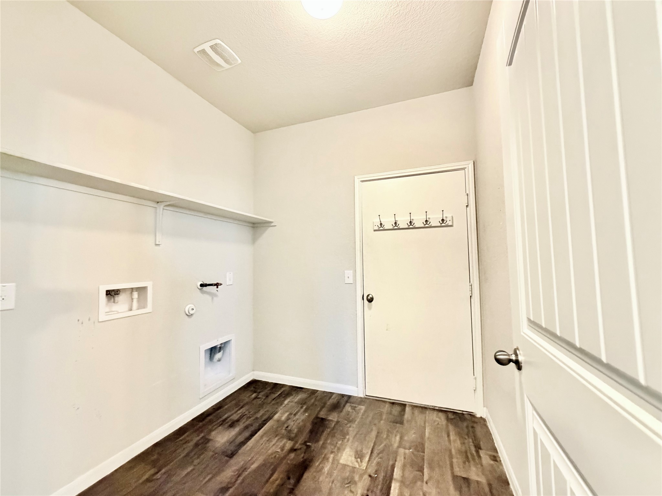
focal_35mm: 14
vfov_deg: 85.7
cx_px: 331
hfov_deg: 102.1
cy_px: 248
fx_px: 268
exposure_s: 1/40
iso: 1000
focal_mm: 2.22
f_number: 2.2
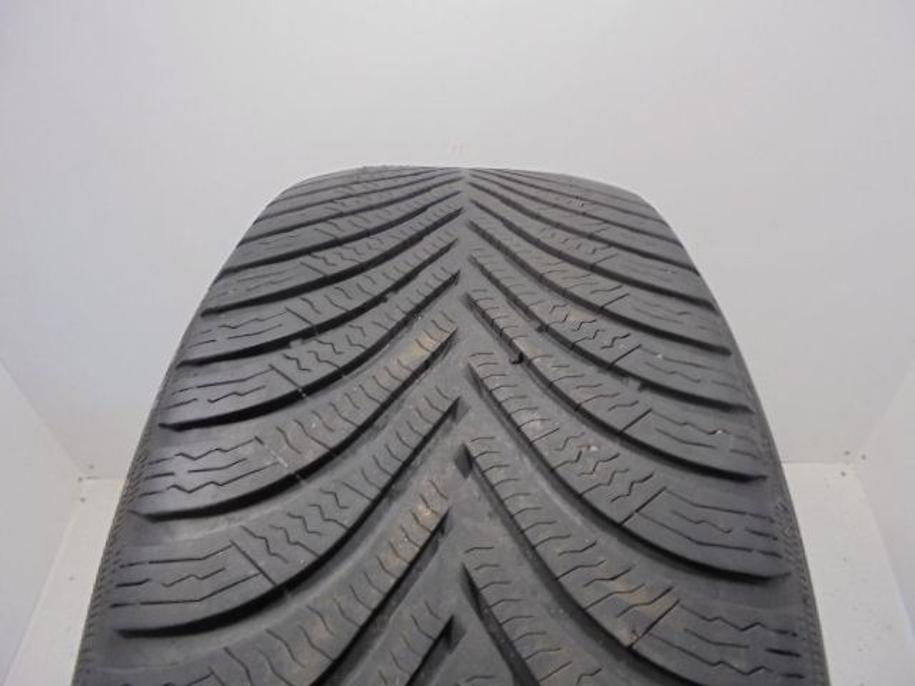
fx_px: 687
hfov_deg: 67.3
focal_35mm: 26
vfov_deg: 53.1
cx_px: 458
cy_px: 343
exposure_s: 1/30
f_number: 3.5
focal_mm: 4.6
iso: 200
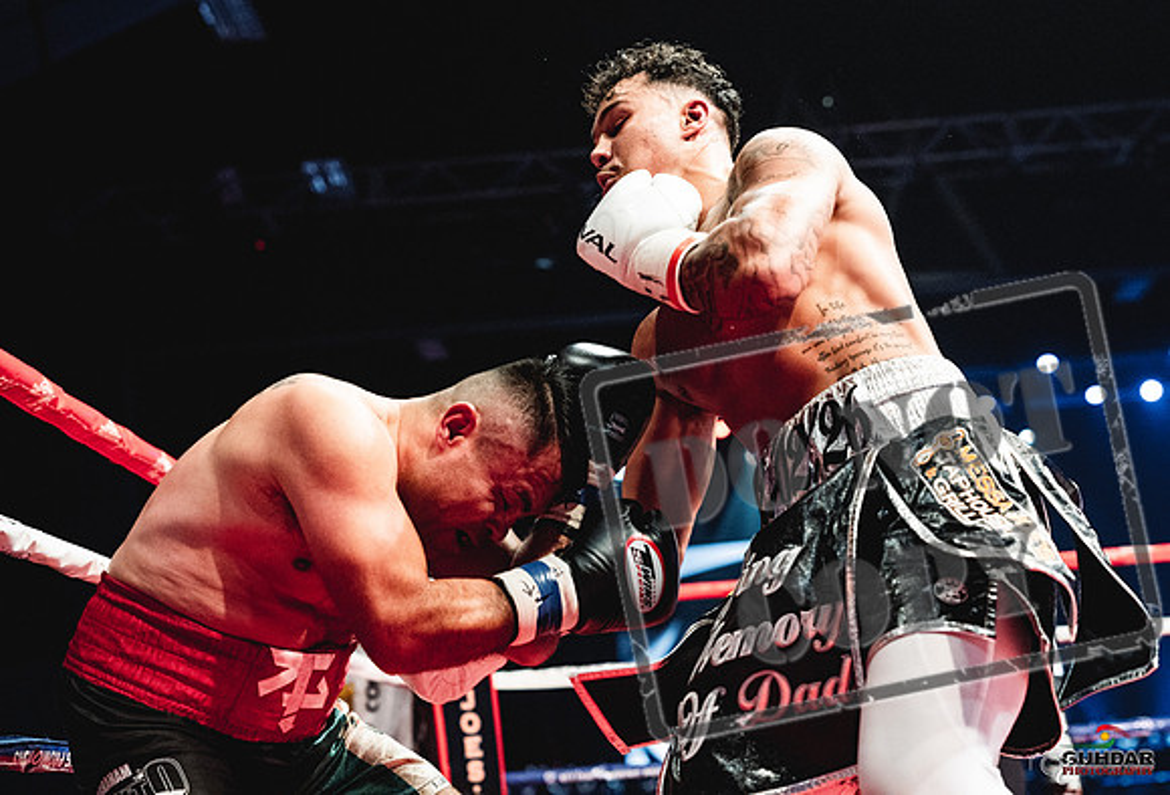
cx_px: 691
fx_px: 1920
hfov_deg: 33.8
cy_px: 334
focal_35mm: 59
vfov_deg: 23.4
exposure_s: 1/1000
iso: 4000
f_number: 2.8
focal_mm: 50
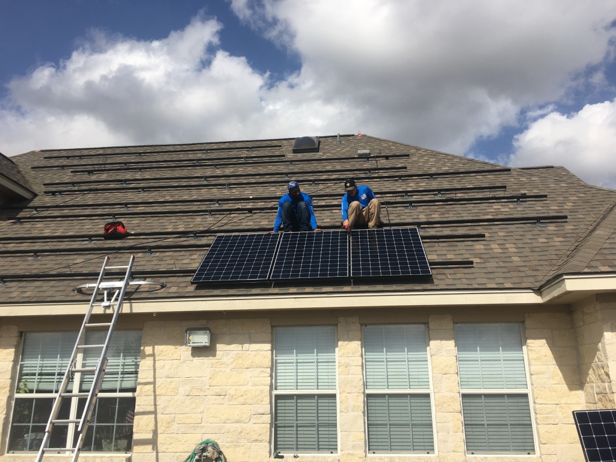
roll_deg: +1.0
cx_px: 308
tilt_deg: +16.5
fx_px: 516
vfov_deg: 48.2
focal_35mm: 29
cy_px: 231
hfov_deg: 61.7
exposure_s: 1/2137
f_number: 2.2
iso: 25
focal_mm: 4.15
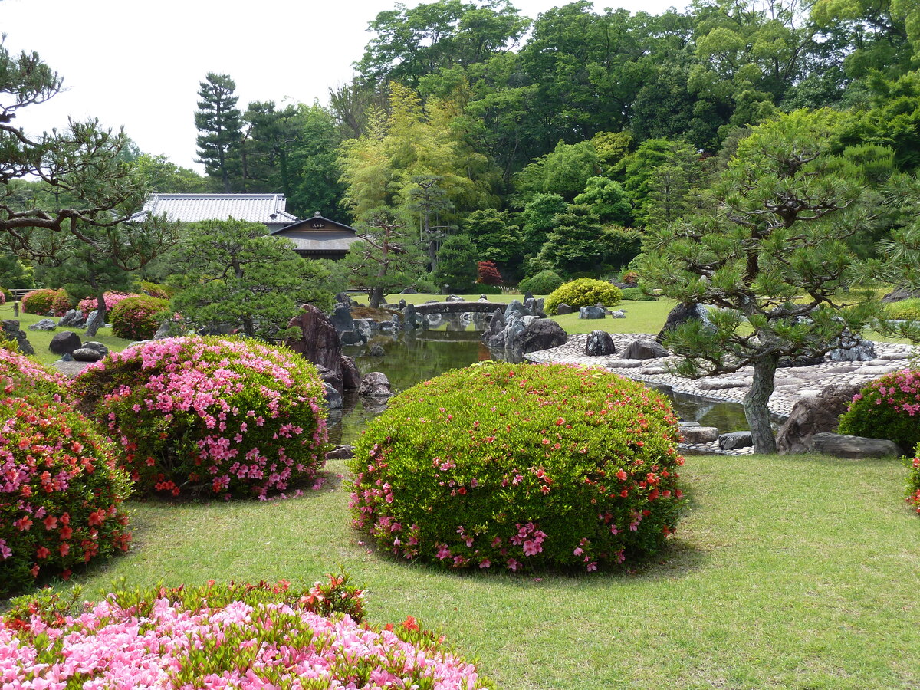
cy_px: 345
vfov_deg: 30.3
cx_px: 460
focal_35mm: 48
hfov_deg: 39.7
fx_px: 1276
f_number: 4
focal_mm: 7.9
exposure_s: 1/200
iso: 80
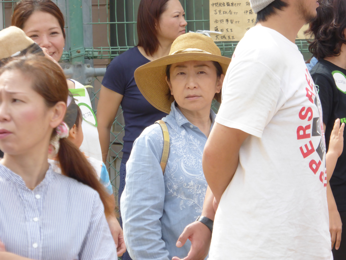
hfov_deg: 4.8
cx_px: 173
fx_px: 4138
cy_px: 130
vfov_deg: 3.6
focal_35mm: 414
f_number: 6
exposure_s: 1/400
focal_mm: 66.8
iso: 200
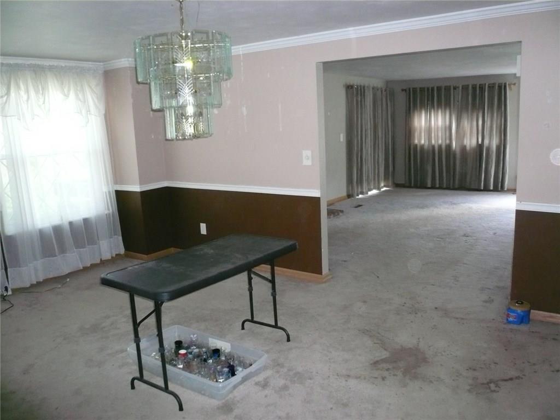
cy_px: 210
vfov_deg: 49.7
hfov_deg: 63.4
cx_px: 280
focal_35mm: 28
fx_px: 453
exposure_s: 1/30
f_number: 2.8
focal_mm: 4.6
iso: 400
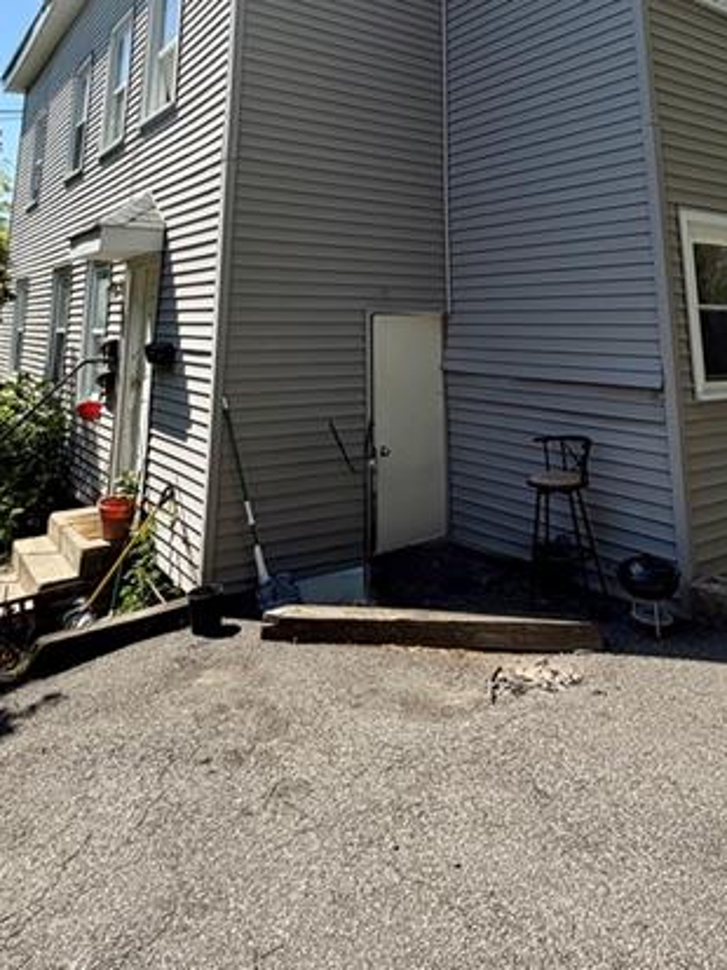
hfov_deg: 53.0
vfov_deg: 60.6
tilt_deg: +13.5
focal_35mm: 26
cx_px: 373
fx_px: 729
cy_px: 164
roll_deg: -1.0
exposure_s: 1/770
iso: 25
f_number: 2.2
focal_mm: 2.22
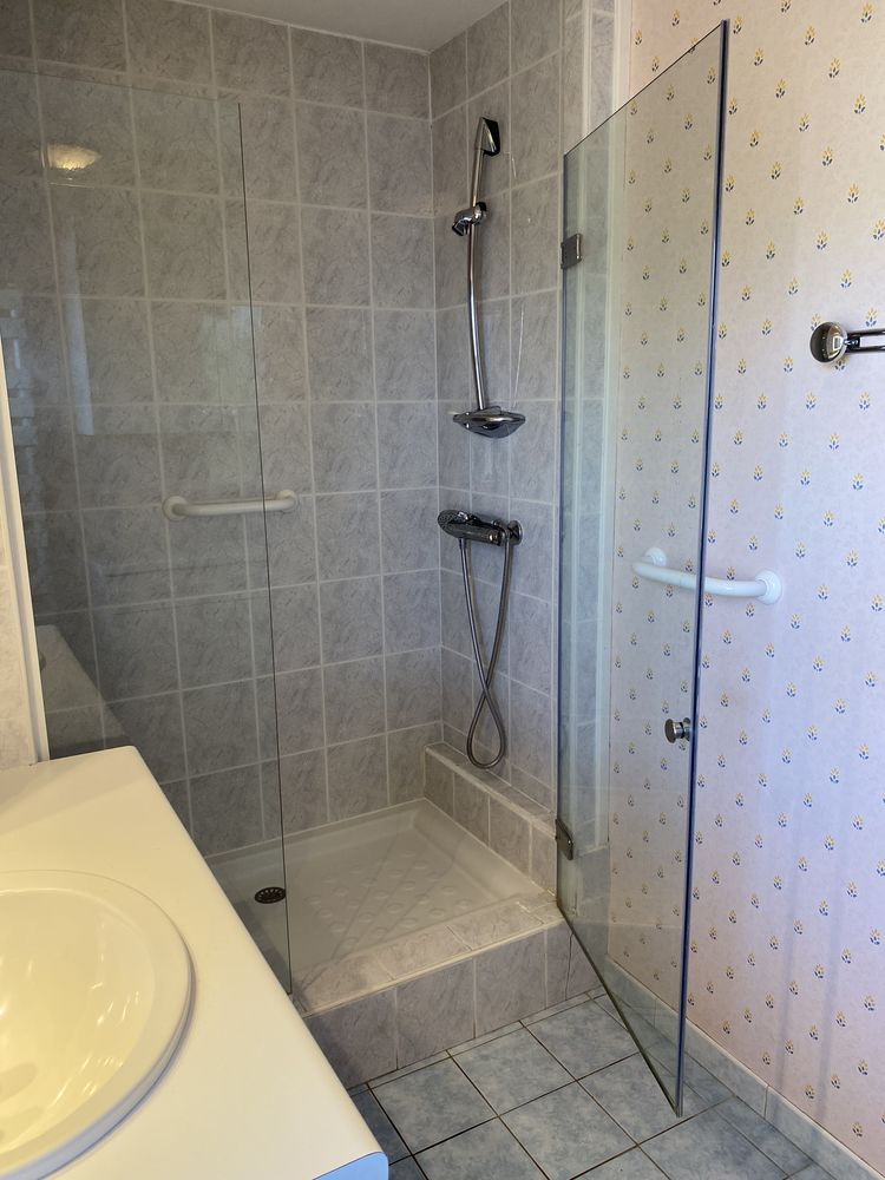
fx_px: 886
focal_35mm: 26
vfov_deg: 67.3
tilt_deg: -12.0
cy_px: 590
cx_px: 442
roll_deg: +0.7
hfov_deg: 53.1
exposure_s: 1/100
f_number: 1.8
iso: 125
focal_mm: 4.25
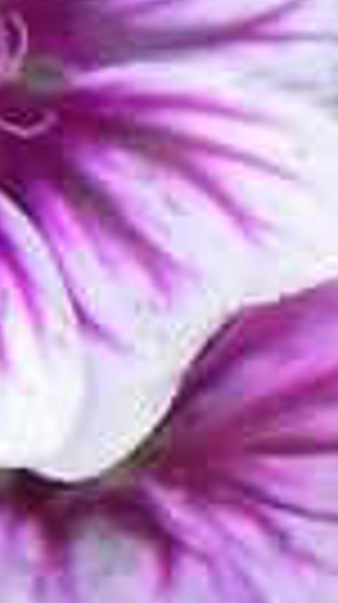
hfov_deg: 0.6
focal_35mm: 1894
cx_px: 9
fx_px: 30292
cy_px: 108
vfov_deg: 1.1
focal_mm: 51.8
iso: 160
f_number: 5
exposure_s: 1/60
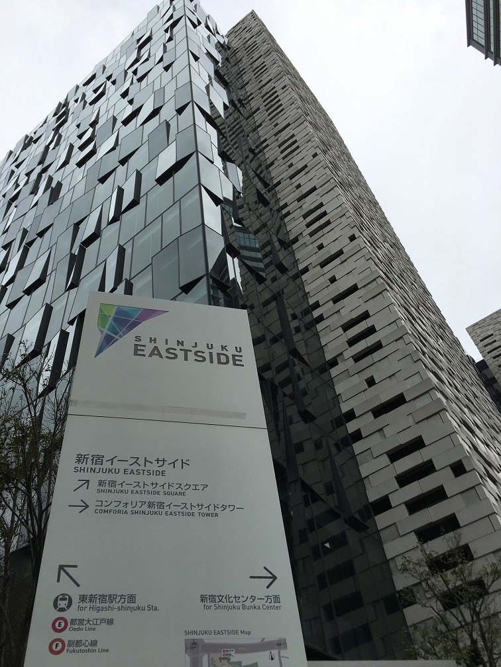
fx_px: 560
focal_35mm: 29
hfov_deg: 48.2
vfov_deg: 61.7
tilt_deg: +50.4
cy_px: 334
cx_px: 250
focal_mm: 4.15
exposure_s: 1/2747
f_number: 2.2
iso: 25
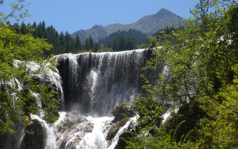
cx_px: 118
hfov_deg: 27.5
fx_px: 486
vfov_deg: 17.4
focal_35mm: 75
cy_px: 60
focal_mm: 15
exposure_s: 1/237
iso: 64
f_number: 5.8
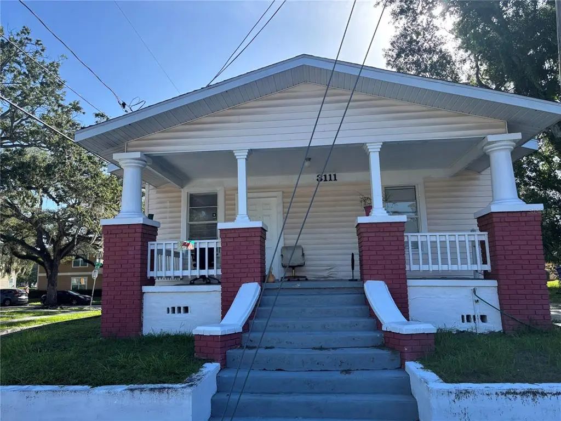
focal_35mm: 26
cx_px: 280
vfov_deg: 53.1
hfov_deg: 67.3
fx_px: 421
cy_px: 210
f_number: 1.6
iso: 50
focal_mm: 5.96
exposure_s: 1/1139
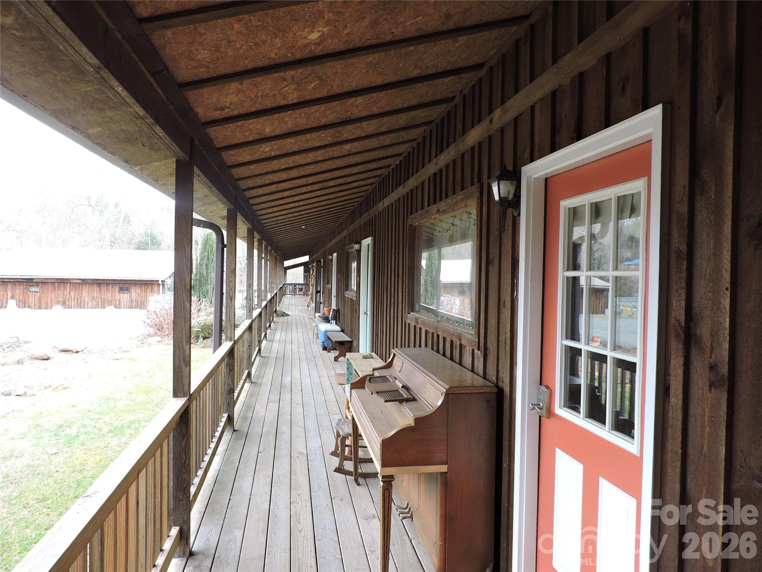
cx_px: 381
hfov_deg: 71.6
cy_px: 286
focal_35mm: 24
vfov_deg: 56.8
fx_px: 528
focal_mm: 4.3
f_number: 3
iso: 100
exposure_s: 1/60
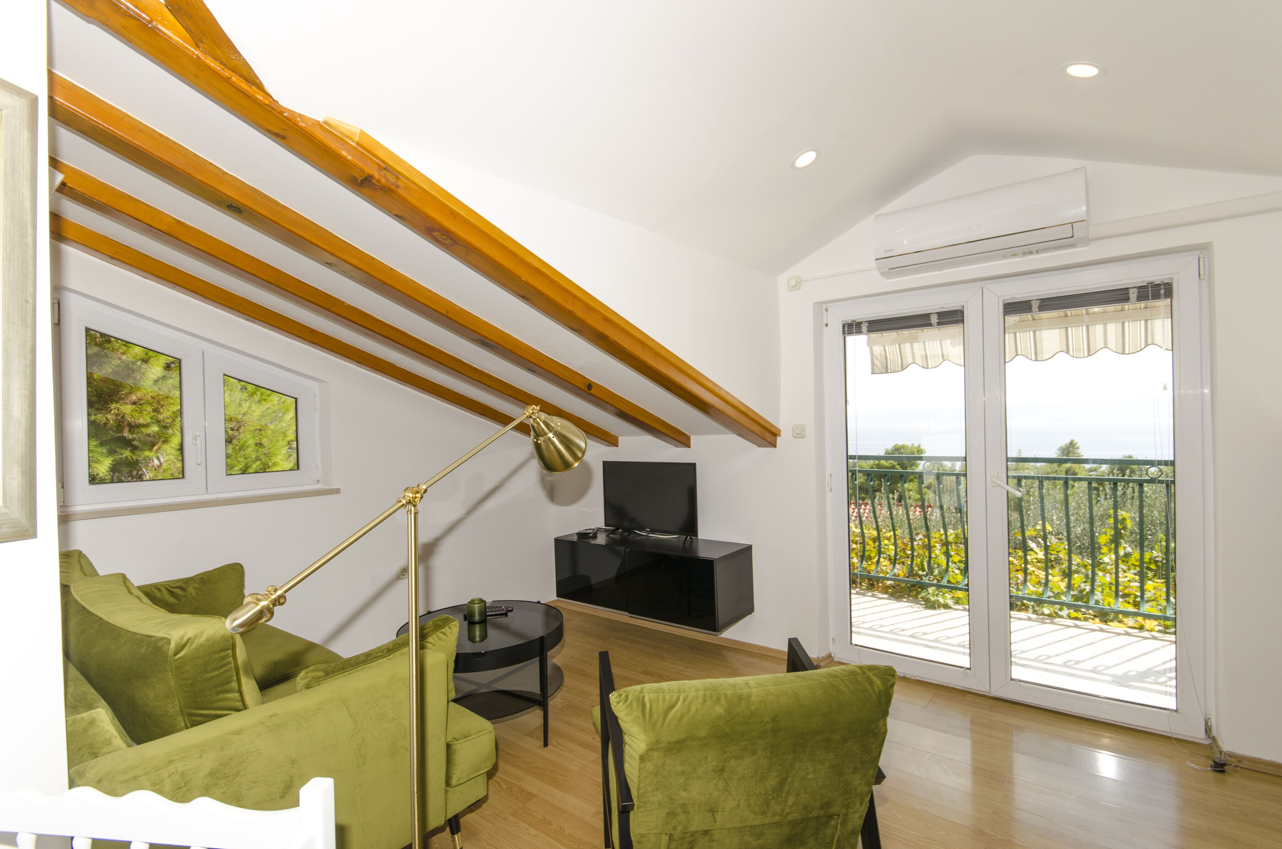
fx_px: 613
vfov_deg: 69.4
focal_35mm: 17
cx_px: 641
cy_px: 424
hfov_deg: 92.6
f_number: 8
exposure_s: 1/200
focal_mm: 11.5
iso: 100
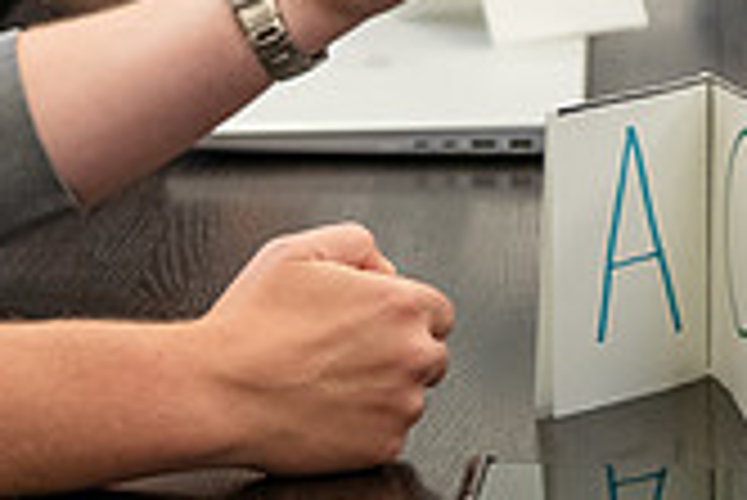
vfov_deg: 5.6
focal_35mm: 245
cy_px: -70
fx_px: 5088
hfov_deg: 8.2
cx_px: -338
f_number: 2.8
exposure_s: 1/200
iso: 1000
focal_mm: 70
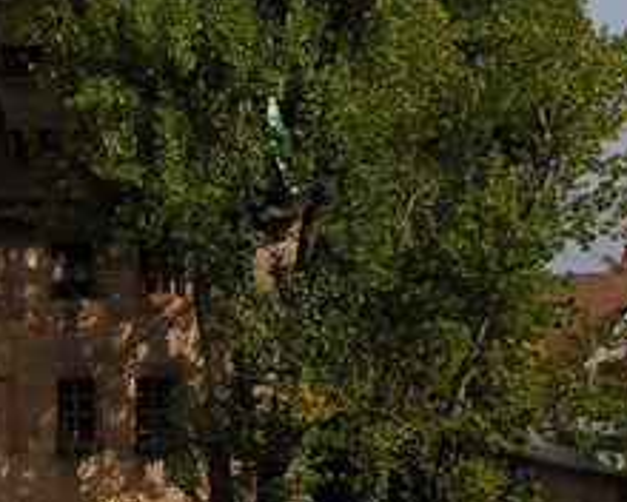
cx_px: -239
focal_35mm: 140
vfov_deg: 11.0
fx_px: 2598
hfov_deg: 13.2
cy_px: 298
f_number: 6.3
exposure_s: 1/220
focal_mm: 8.9
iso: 50
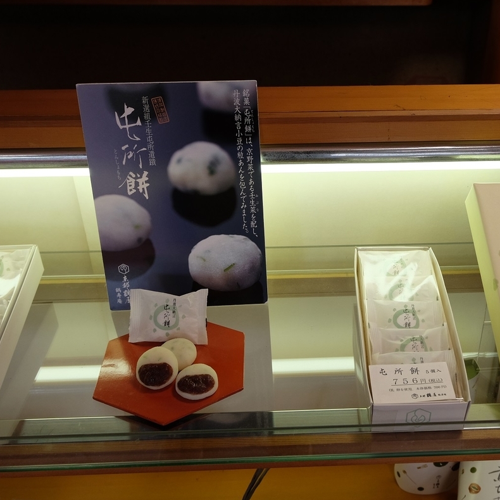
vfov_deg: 41.9
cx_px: 338
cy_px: 251
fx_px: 654
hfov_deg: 41.3
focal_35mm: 40
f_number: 4.2
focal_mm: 20.9
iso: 400
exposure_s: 1/100
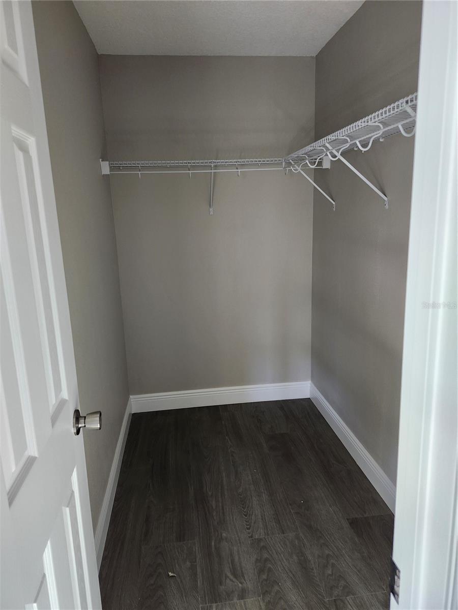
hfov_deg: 58.9
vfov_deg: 73.9
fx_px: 406
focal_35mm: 23
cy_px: 305
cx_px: 229
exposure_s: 1/120
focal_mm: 5.54
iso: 400
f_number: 1.8
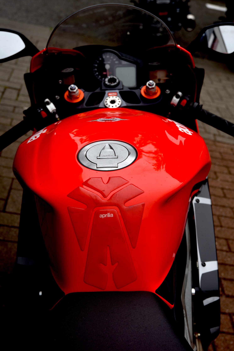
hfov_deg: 24.6
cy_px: 187
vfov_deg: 36.2
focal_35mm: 55
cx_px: 117
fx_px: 536
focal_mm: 48
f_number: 7.1
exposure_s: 1/200
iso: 100
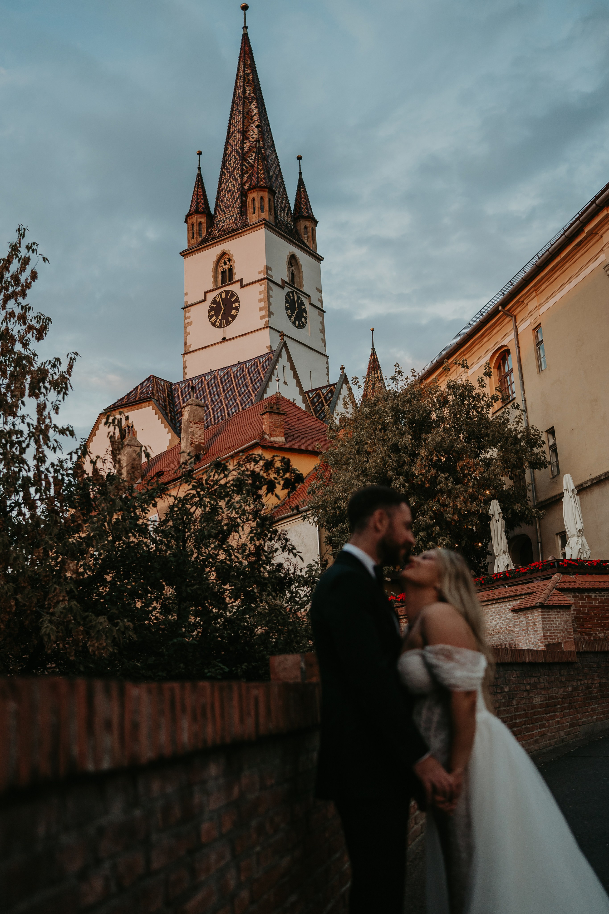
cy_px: 457
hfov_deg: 37.9
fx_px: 888
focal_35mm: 35
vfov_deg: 54.4
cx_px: 304
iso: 320
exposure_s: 1/1250
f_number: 2
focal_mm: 35
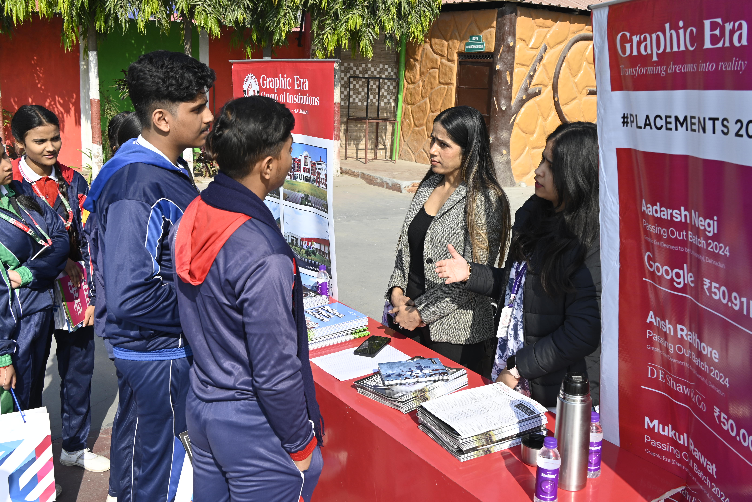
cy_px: 251
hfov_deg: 55.1
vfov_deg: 38.4
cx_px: 376
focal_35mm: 34
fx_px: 721
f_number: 6.3
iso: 100
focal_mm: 23
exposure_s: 1/320
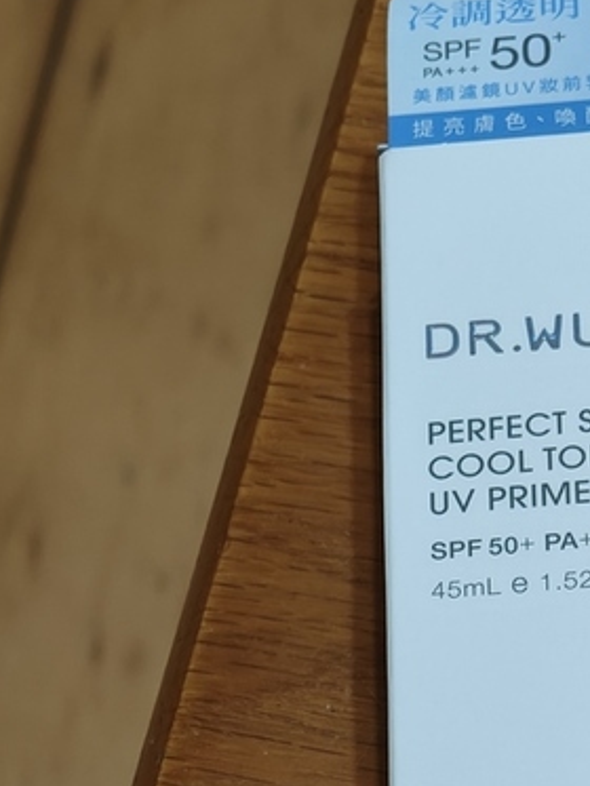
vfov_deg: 11.9
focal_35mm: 165
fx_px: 3748
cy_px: 659
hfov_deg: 8.9
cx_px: 668
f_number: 2.5
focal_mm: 13.3
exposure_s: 1/60
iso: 1250
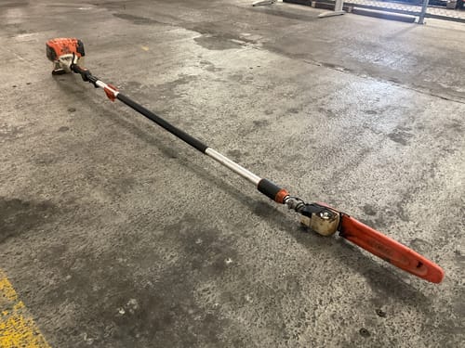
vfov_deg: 48.2
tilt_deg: -32.2
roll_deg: -1.2
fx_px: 390
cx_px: 232
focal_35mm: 29
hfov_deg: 61.7
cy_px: 174
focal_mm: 3
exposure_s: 1/30
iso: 320
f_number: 1.8
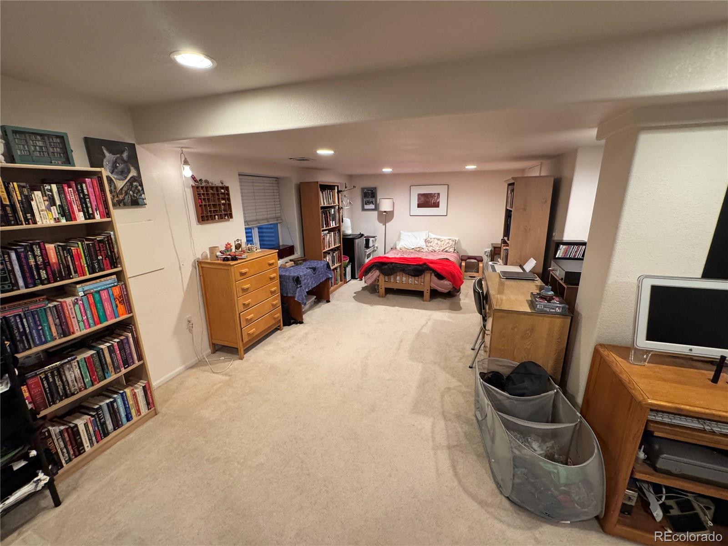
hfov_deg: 102.1
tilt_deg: -15.6
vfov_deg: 85.7
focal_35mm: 14
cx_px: 364
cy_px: 273
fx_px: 294
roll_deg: +1.1
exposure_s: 1/60
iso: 320
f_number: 2.2
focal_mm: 2.22
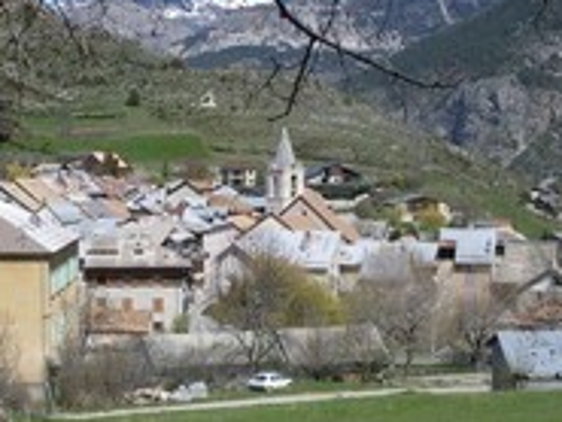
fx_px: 1170
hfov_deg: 26.9
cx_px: 210
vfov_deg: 20.4
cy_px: 129
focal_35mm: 72
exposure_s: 1/250
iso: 80
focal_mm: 6.3
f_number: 8.4
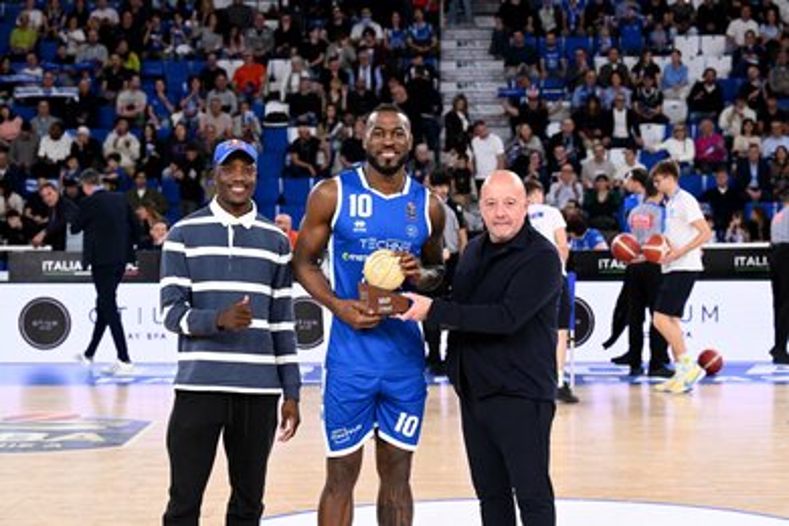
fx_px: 1709
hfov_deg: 26.0
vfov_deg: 17.5
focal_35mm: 78
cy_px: 263
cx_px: 394
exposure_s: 1/640
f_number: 5
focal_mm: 78
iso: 2000
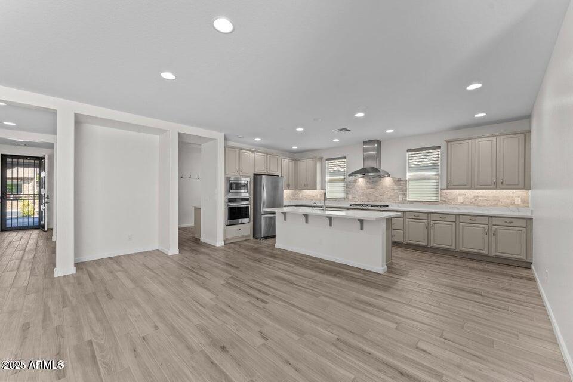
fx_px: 223
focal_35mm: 14
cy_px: 191
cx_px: 286
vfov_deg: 81.2
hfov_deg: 104.3
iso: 400
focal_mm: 14
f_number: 8
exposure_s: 1/8
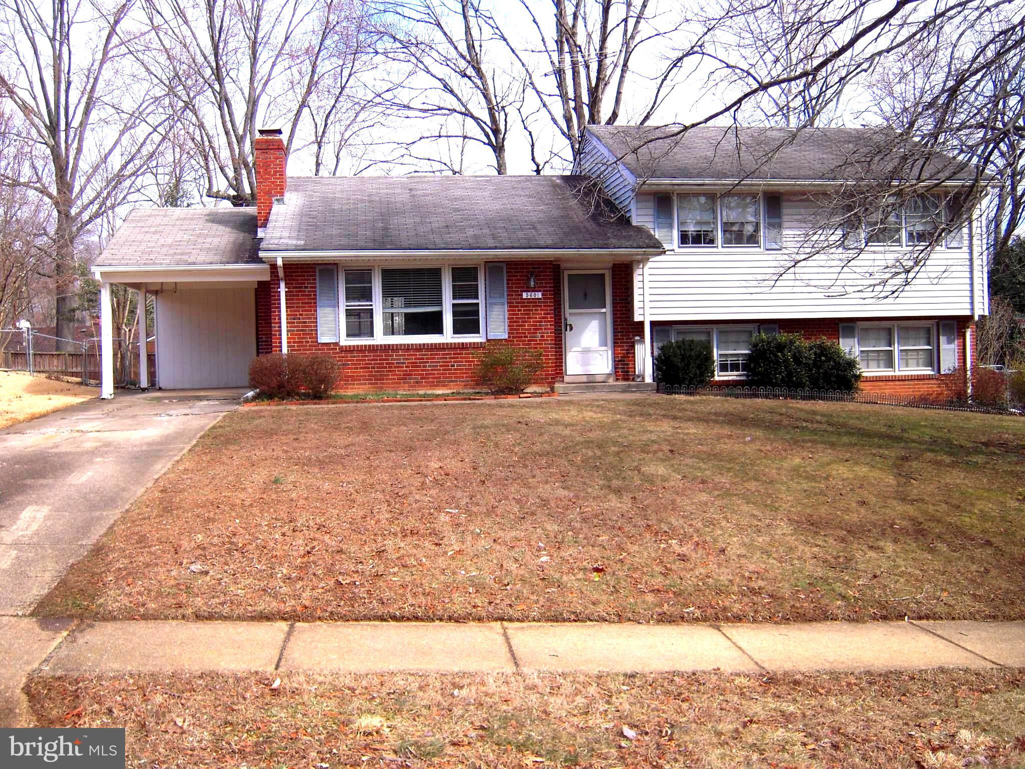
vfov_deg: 38.7
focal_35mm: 37
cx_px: 512
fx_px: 1096
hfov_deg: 50.1
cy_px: 384
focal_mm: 6.5
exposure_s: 1/1000
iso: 100
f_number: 3
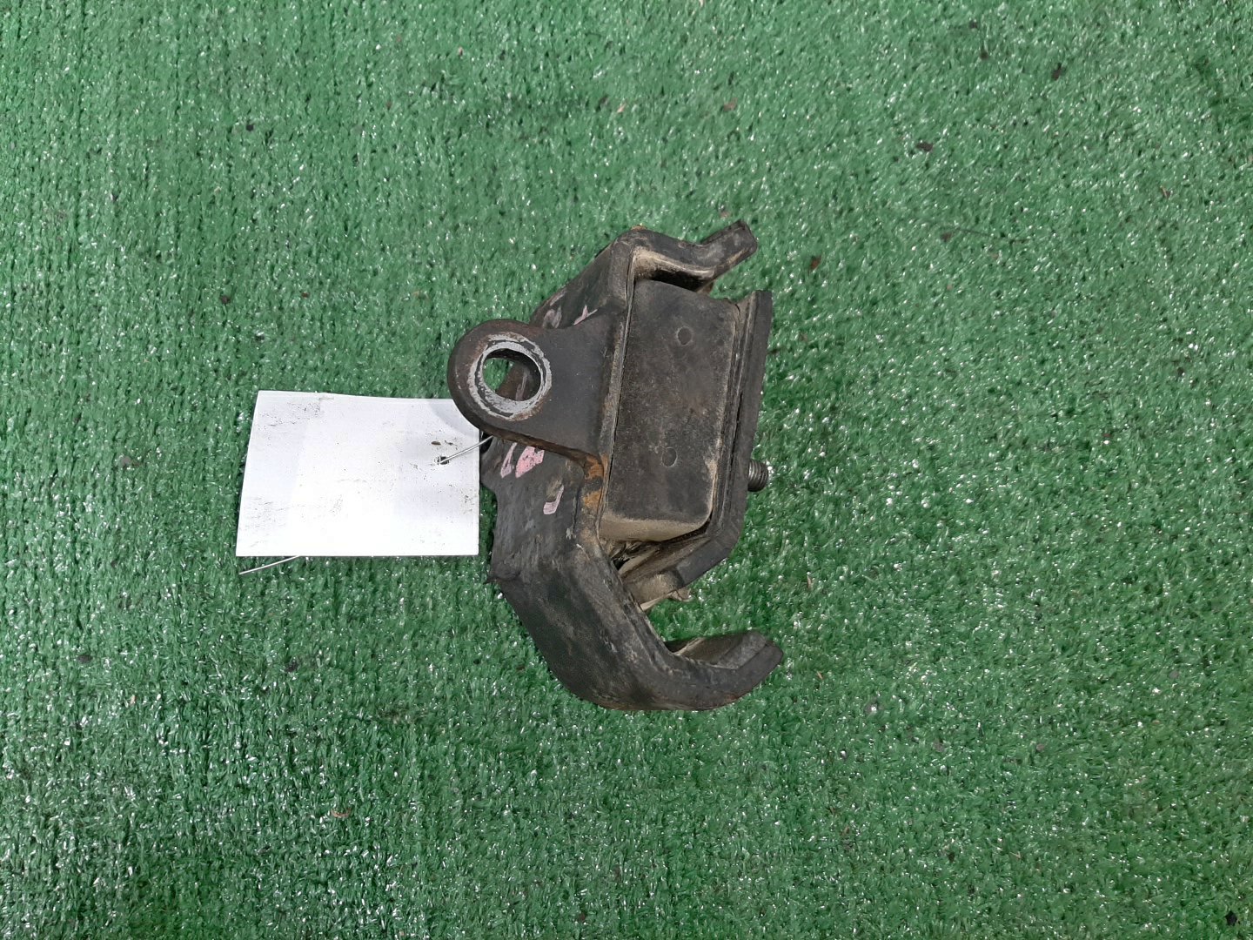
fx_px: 941
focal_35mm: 26
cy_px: 470
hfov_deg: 67.3
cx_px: 626
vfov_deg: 53.1
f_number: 1.7
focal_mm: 3.93
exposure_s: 1/50
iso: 98
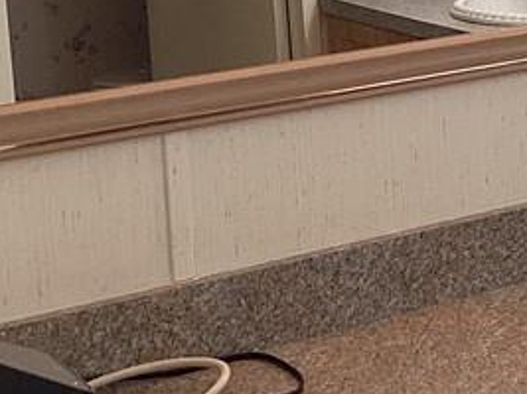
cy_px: -104
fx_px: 1811
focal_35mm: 119
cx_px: 786
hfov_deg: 15.3
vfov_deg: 12.1
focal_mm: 3.3
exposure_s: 1/120
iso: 40
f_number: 2.4
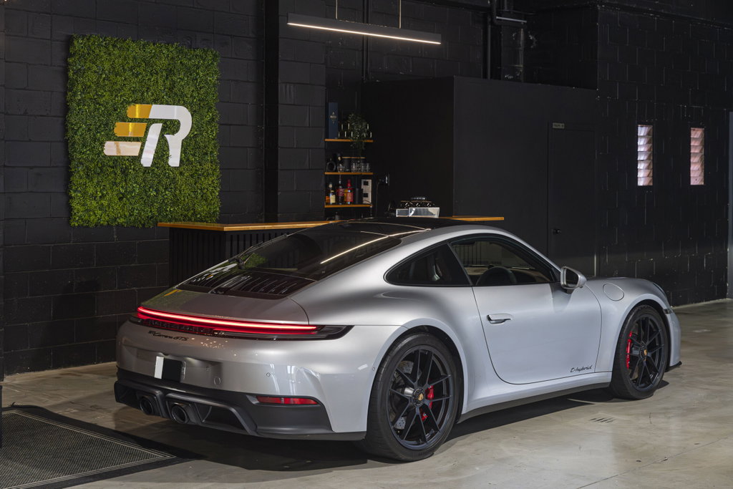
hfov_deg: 36.9
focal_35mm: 54
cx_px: 366
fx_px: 1098
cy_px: 244
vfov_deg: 25.1
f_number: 5
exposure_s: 1/60
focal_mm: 53.9
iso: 6400
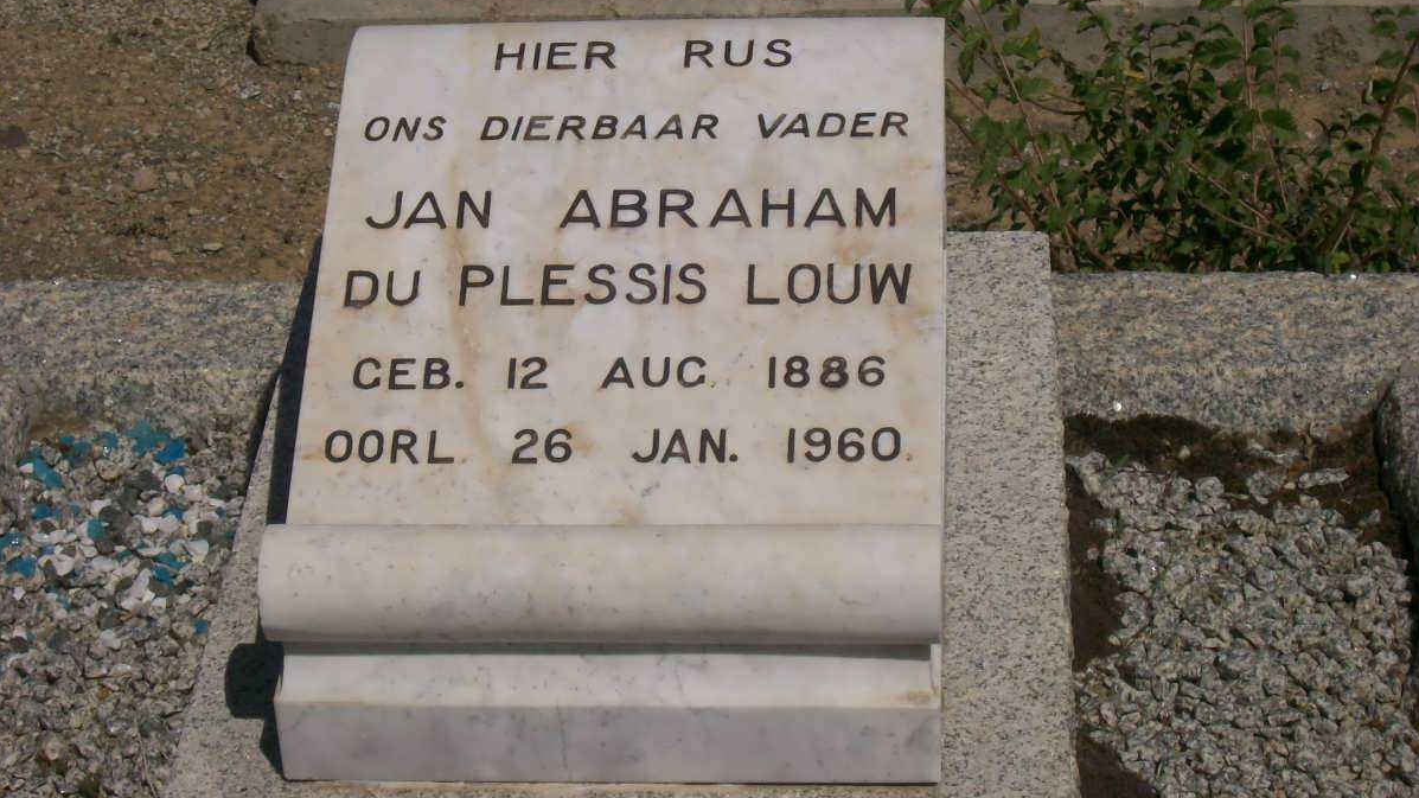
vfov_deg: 12.7
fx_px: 3574
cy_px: 269
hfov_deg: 22.5
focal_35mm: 95
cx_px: 710
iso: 80
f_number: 7.6
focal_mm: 14.3
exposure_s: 1/1401
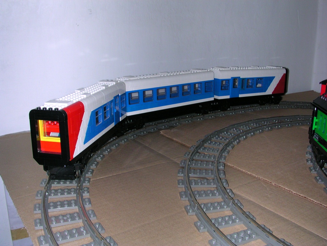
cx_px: 164
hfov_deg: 50.1
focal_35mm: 37
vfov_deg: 38.7
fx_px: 350
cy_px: 123
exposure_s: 1/60
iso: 100
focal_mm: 5.6
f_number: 4.5
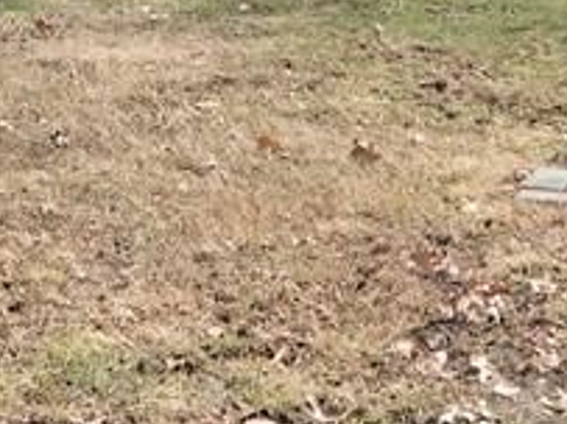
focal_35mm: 126
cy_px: -209
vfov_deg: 11.3
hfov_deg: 15.5
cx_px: 67
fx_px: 2063
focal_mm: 4.5
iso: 125
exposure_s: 1/800
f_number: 3.1
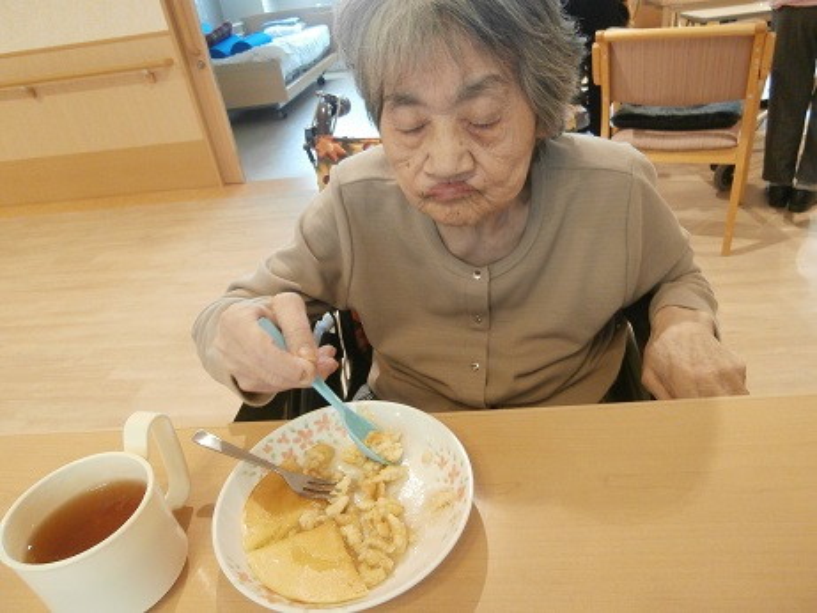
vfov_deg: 56.8
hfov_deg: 71.6
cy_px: 306
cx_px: 408
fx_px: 567
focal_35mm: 24
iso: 400
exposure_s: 1/15
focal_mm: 4.2
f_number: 3
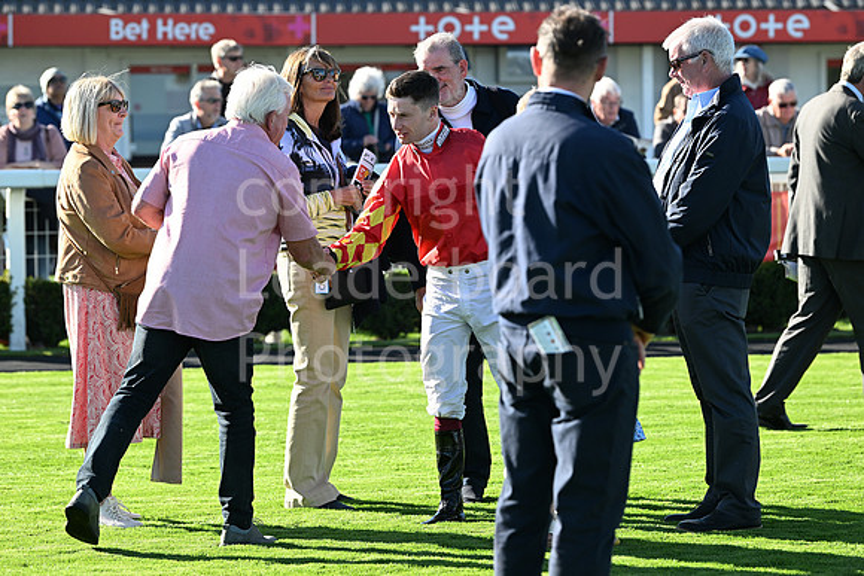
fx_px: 4081
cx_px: 432
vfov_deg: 8.1
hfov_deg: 12.1
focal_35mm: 170
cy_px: 288
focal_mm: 170
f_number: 5.6
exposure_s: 1/640
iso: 400
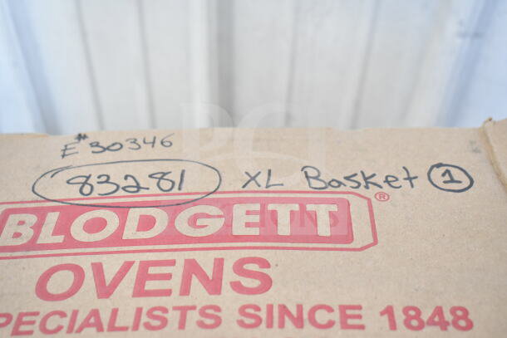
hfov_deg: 41.1
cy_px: 169
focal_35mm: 48
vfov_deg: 28.1
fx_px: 676
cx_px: 254
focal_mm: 32
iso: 1600
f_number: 5
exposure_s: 1/100
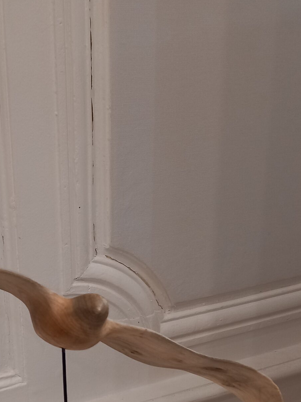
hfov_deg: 25.2
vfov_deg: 33.0
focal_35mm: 57
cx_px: 54
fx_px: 661
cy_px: 311
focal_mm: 4
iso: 200
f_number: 1.8
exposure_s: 1/50
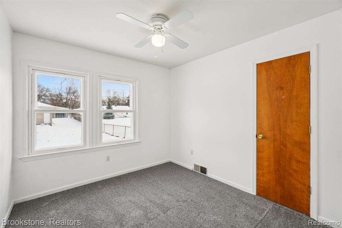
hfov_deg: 100.4
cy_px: 114
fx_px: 142
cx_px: 171
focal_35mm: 15
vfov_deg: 77.3
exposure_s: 1/30
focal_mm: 10
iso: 125
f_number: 8
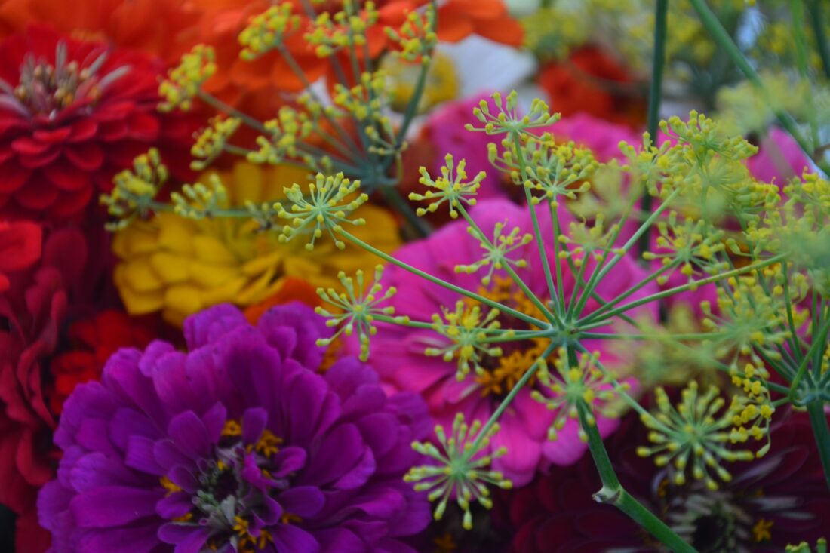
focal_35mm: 180
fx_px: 4149
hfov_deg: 11.4
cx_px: 415
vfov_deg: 7.6
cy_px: 276
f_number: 8
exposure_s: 1/60
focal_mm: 120
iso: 400
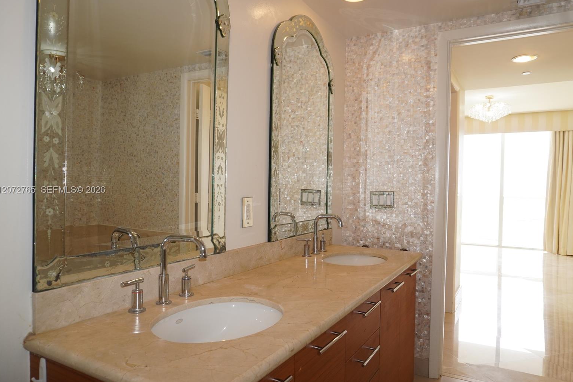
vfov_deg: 51.3
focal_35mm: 25
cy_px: 190
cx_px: 288
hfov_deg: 71.5
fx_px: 398
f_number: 5.6
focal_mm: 16
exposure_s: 1/60
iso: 320
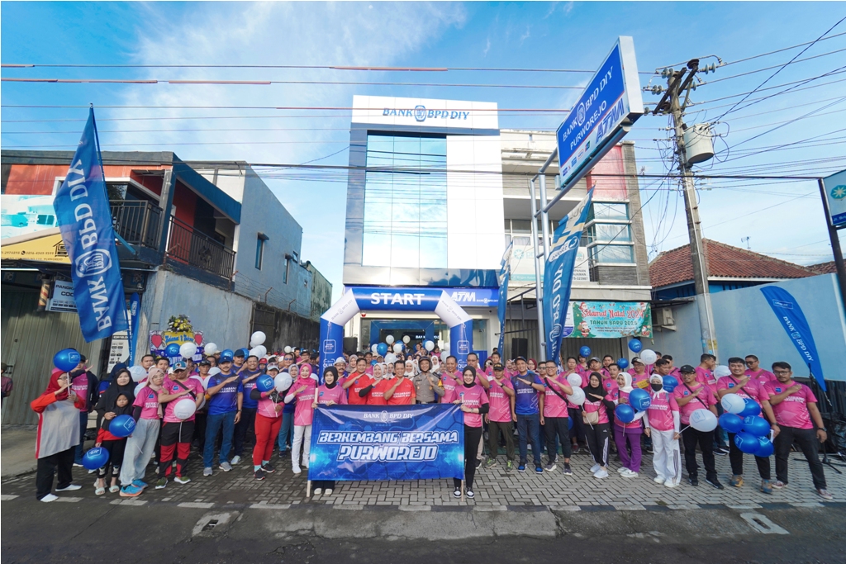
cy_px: 282
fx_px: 329
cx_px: 423
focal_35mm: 14
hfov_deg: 104.2
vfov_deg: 81.2
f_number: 6.3
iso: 400
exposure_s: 1/250
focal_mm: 14
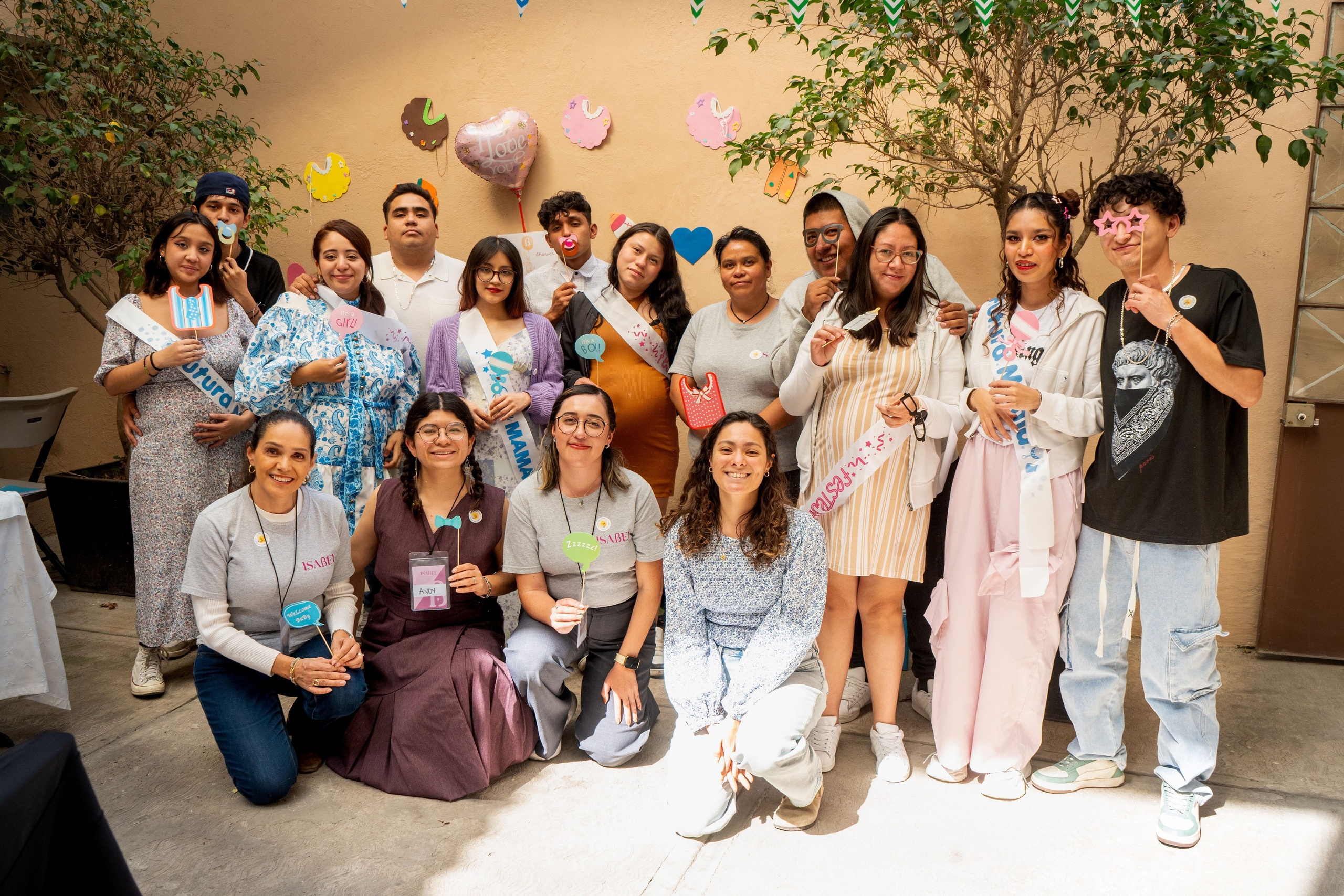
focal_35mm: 30
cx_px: 707
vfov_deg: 43.9
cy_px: 460
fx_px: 1112
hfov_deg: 62.2
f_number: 8
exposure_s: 1/200
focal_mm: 28
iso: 800
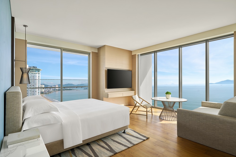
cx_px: 118
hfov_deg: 90.0
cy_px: 78
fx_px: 118
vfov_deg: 67.3
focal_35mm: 18
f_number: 8
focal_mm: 18
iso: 100
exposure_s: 1/15
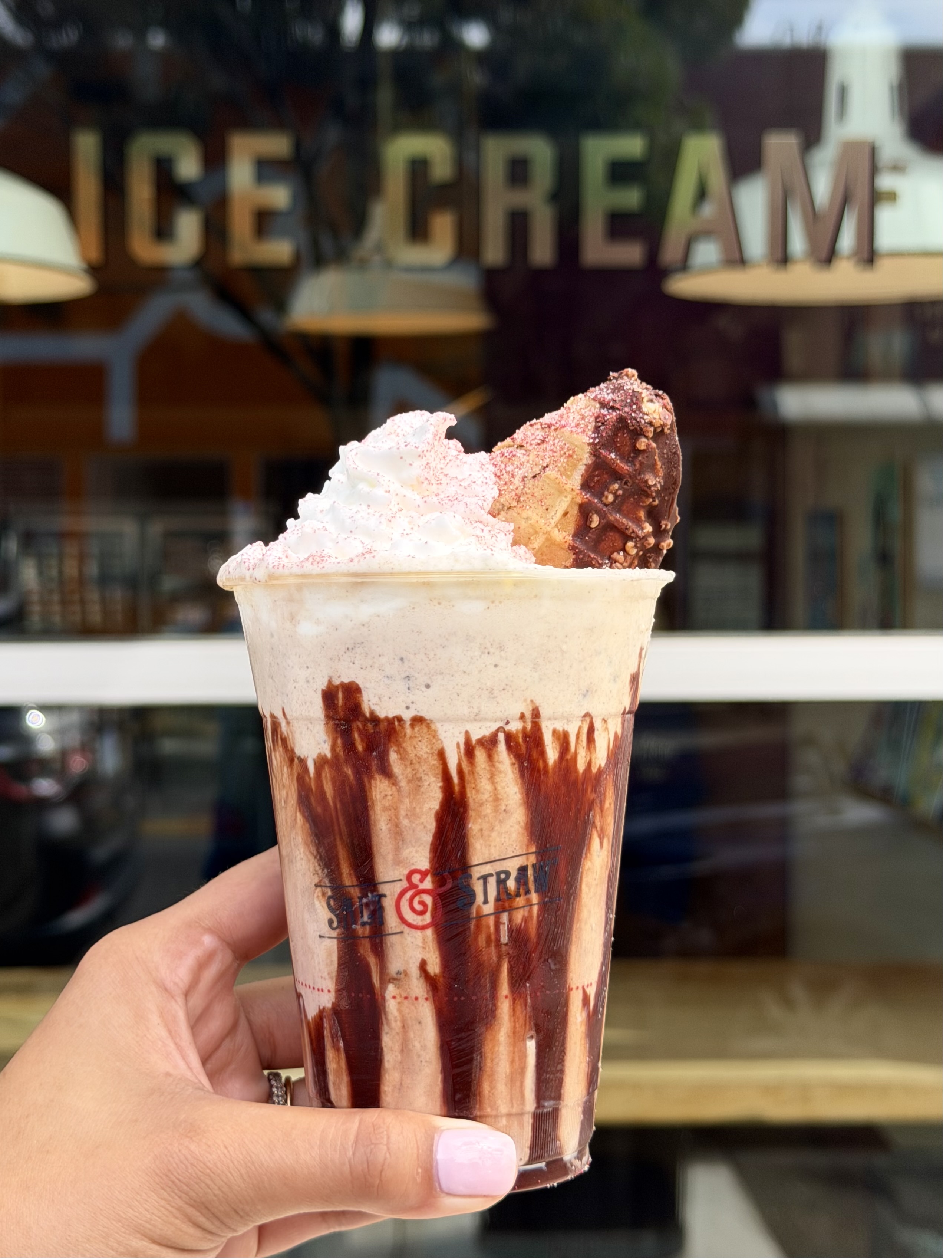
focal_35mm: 48
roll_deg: +0.2
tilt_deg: -2.9
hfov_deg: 30.3
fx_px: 1744
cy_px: 629
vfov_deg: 39.7
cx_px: 472
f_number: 1.78
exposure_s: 1/1013
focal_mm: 6.76
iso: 80
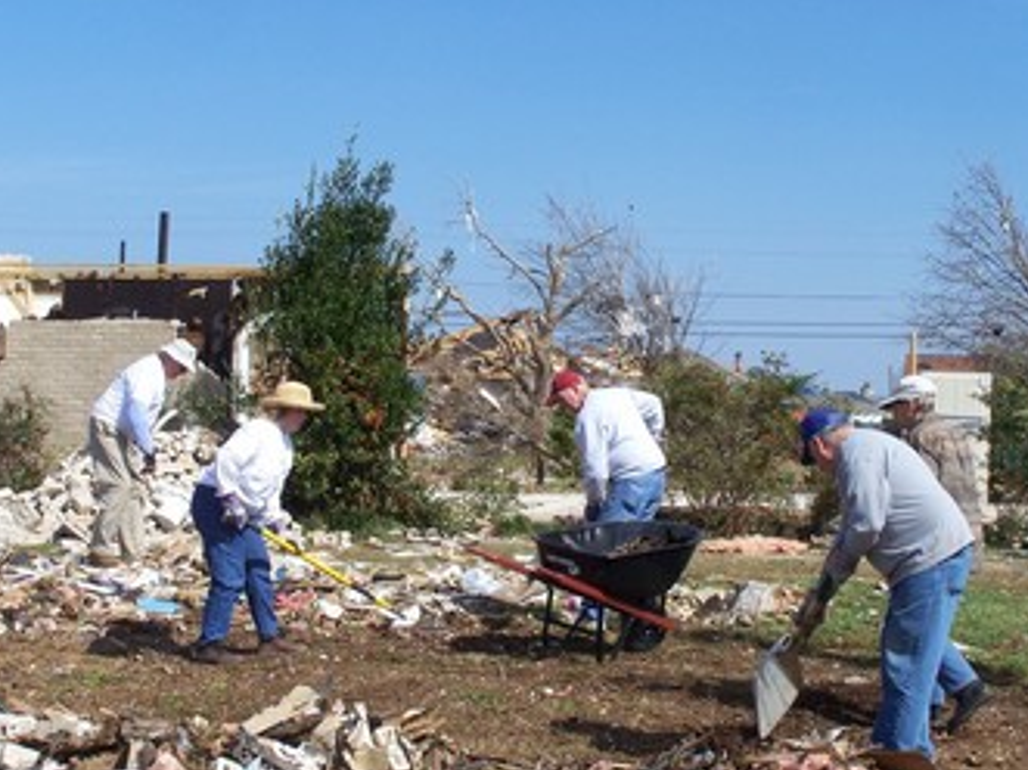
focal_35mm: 81
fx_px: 2405
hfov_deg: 24.1
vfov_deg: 18.2
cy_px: 363
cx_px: 550
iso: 16448
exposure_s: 1/640
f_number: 4.5
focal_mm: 11.1
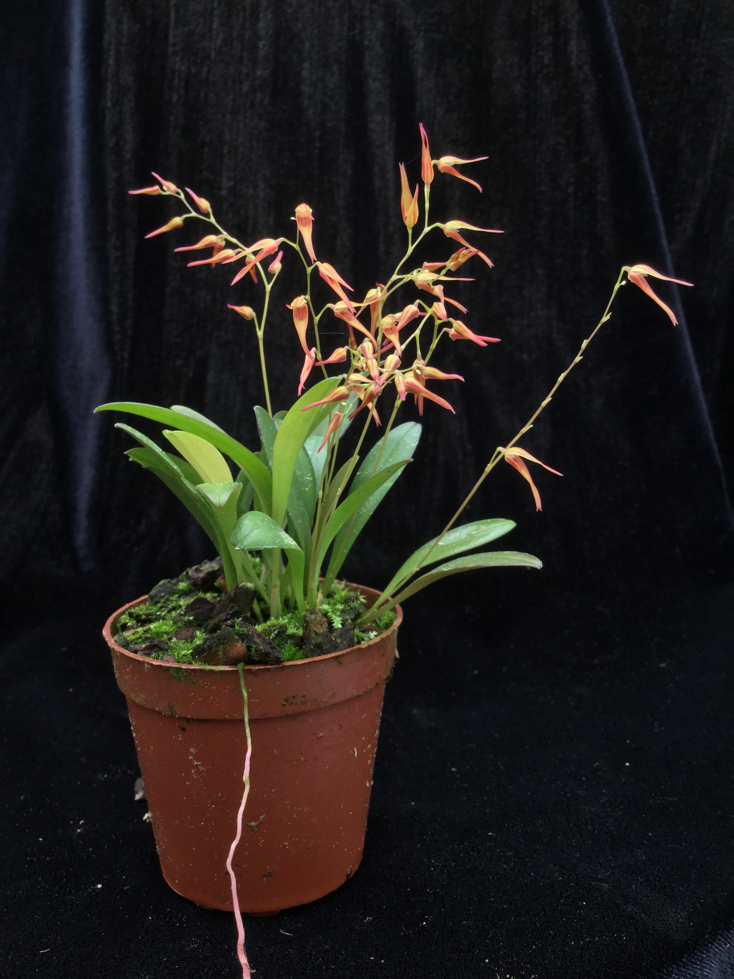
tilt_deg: -8.9
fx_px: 876
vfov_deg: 58.4
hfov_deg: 45.4
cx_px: 367
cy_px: 490
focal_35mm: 31
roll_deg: -0.4
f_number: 2.4
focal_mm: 3.3
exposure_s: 1/100
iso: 40
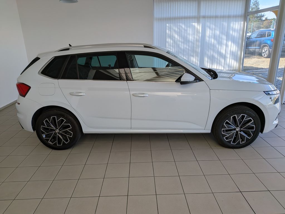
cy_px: 107
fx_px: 198
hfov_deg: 71.6
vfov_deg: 56.8
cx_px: 142
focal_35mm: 24
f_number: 1.7
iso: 27
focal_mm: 4.53
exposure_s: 1/342
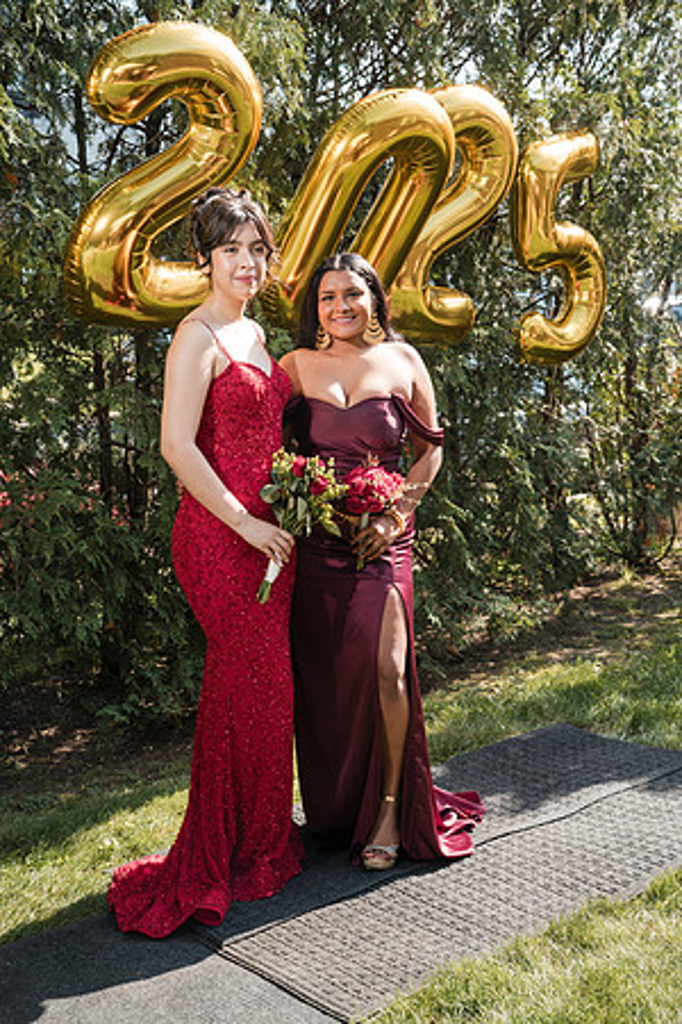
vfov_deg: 41.9
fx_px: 1335
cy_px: 512
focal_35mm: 47
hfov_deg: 28.6
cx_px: 341
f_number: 5
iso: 200
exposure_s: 1/250
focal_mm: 47
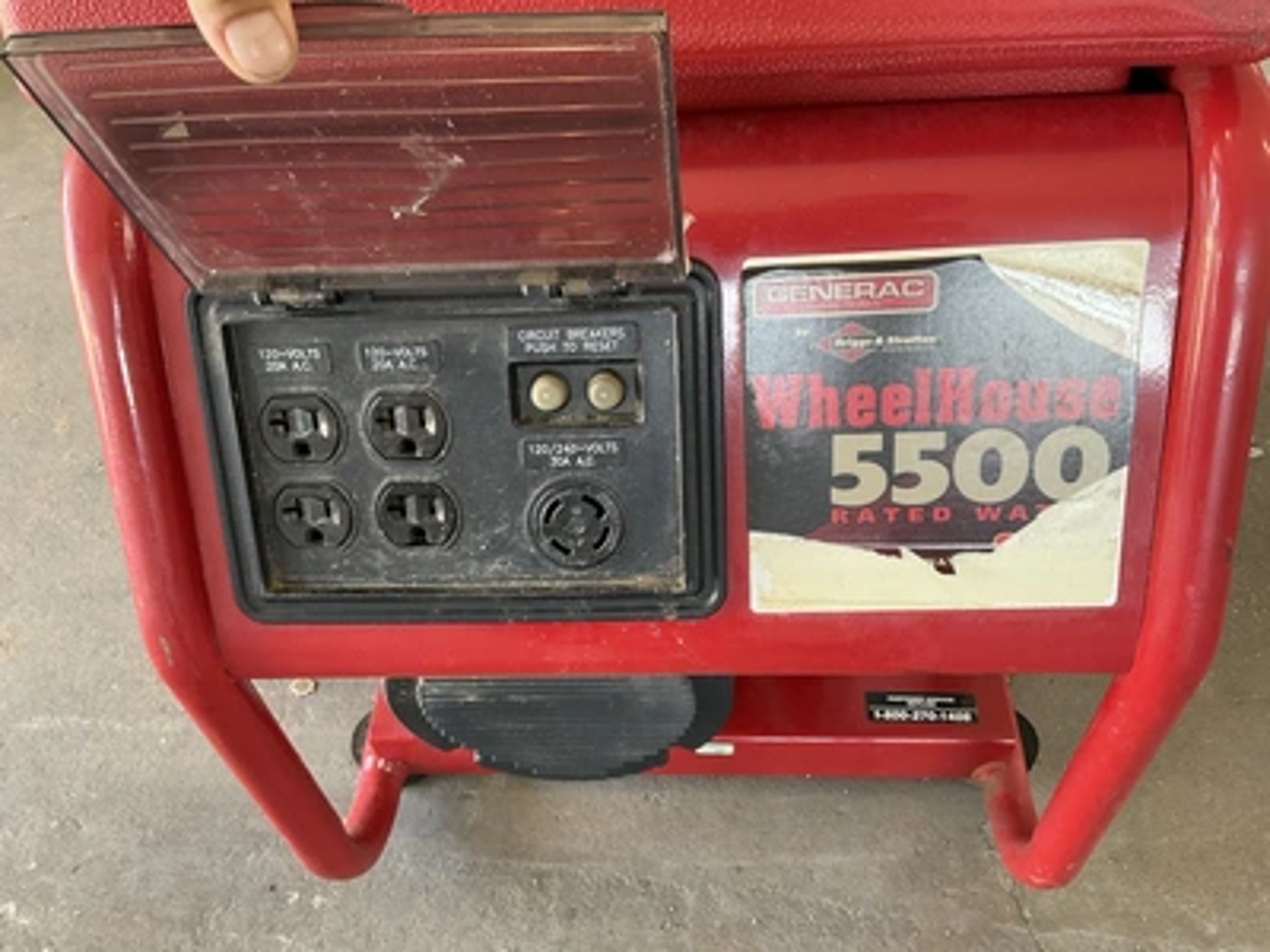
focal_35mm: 29
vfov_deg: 48.2
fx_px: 1064
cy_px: 476
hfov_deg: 61.7
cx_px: 635
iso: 100
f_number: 1.8
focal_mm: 3
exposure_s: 1/60
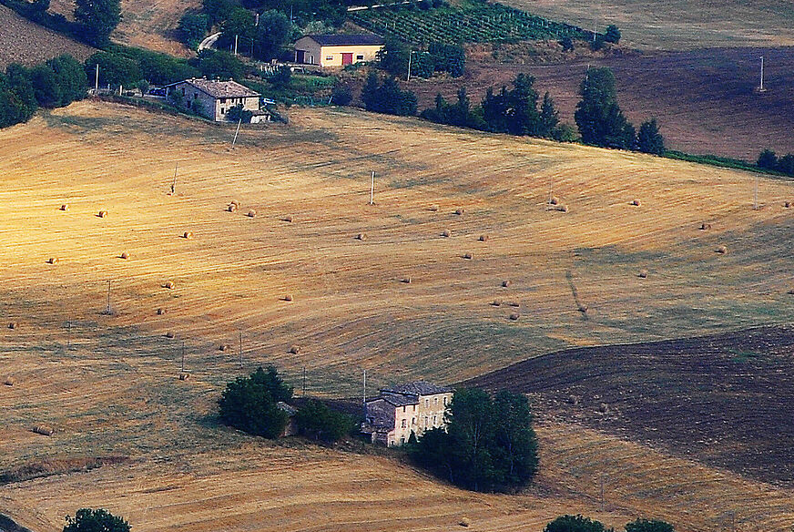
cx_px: -189
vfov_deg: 3.2
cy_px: 107
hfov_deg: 4.7
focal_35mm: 433
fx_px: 9571
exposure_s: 1/320
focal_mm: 105
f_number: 8
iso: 200
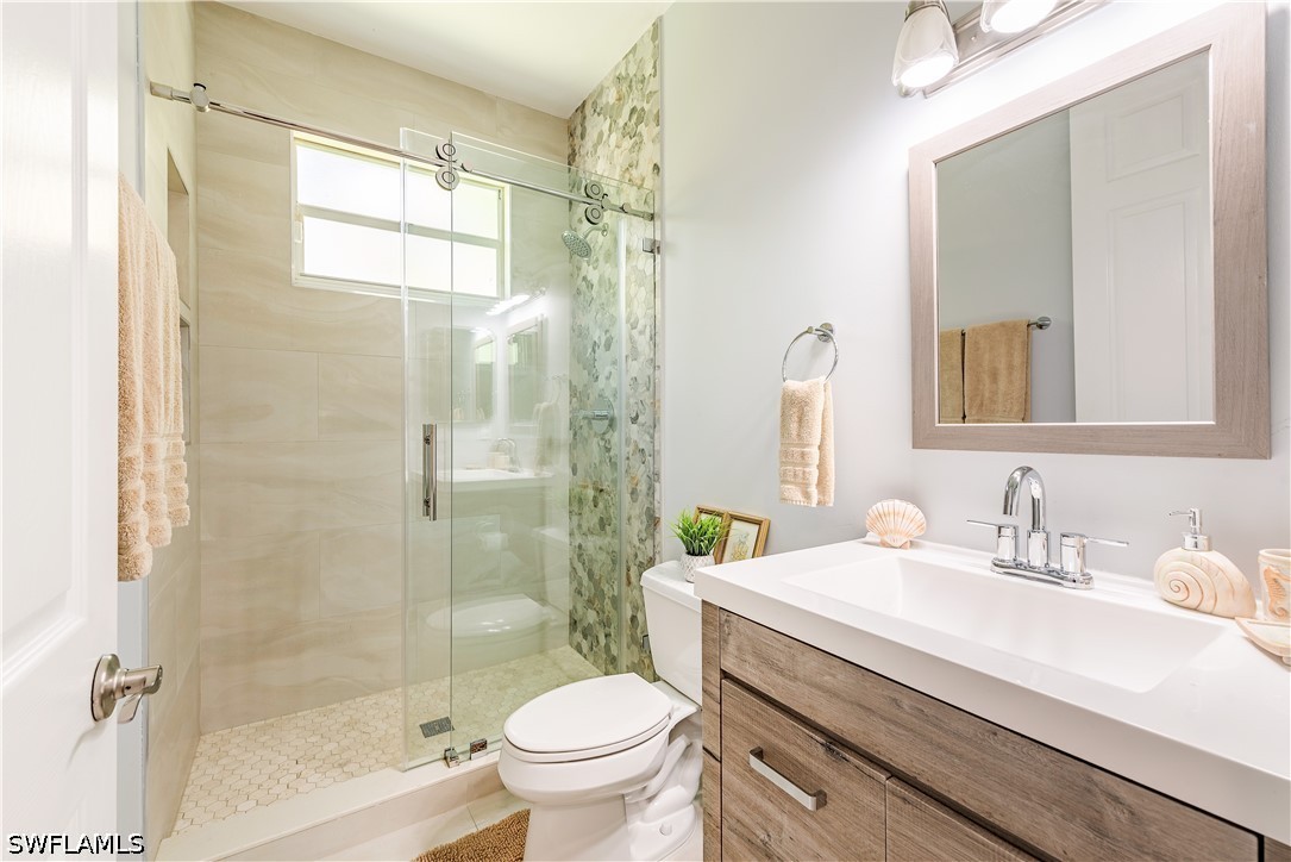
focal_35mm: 15
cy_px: 431
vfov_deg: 77.4
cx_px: 646
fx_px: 538
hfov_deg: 100.4
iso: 100
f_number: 9
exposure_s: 1/2
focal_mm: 15
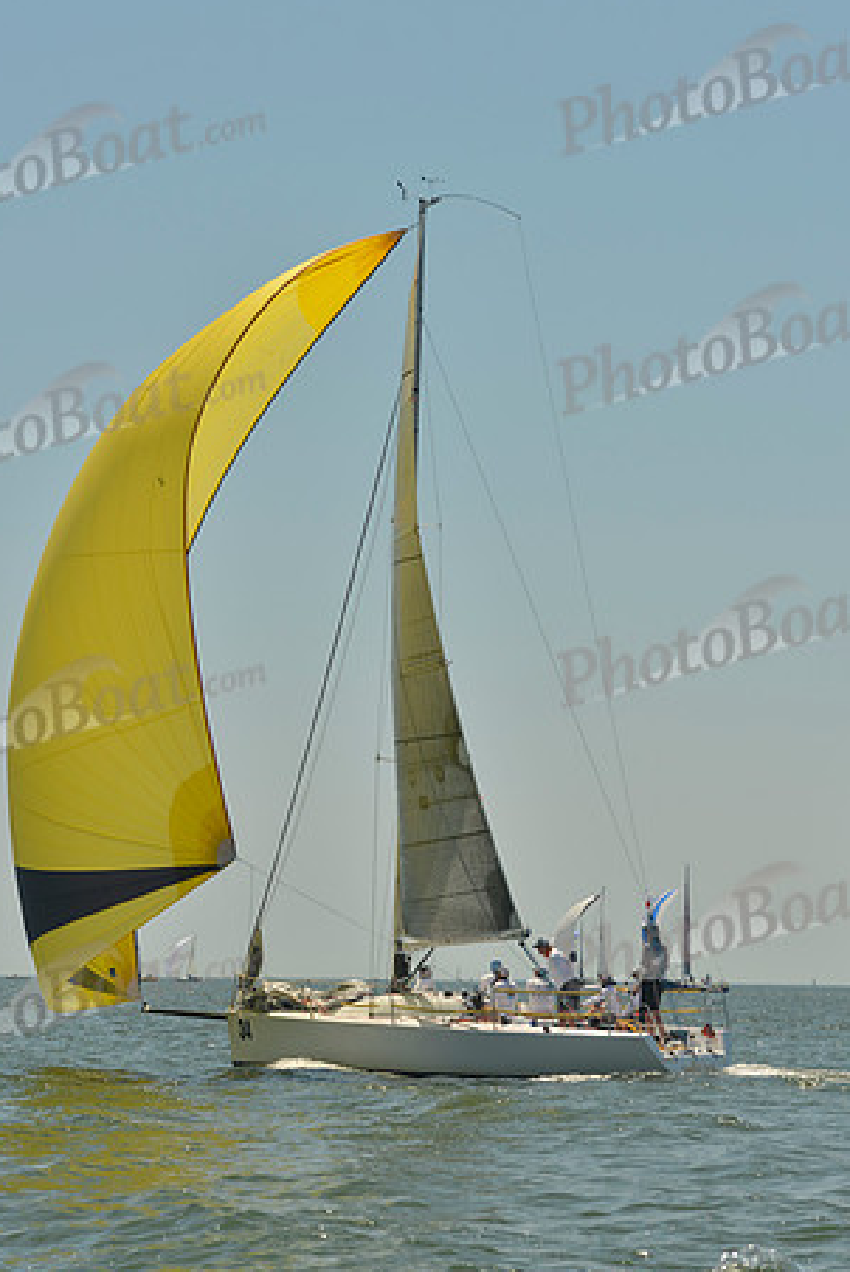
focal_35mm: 118
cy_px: 529
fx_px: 4172
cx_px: 412
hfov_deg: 11.6
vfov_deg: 17.3
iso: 200
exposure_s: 1/800
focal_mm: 92
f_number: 7.1
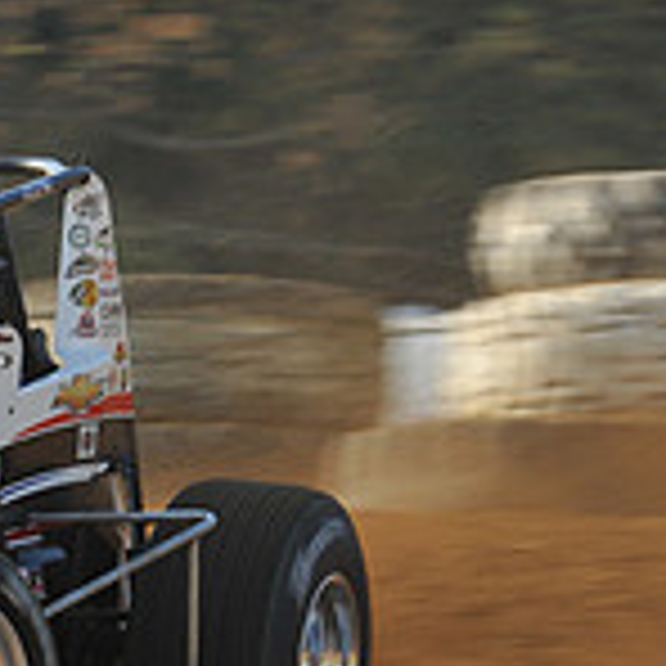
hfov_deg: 2.6
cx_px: -234
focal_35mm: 666
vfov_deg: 2.6
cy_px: 639
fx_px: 14497
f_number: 10
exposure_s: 1/320
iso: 320
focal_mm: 200
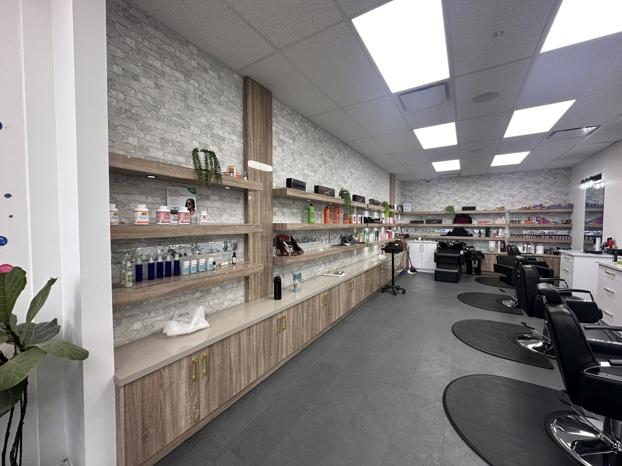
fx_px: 252
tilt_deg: -1.6
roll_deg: +0.2
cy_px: 233
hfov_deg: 102.1
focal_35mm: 14
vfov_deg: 85.7
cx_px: 311
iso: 100
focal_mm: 2.22
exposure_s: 1/120
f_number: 2.2
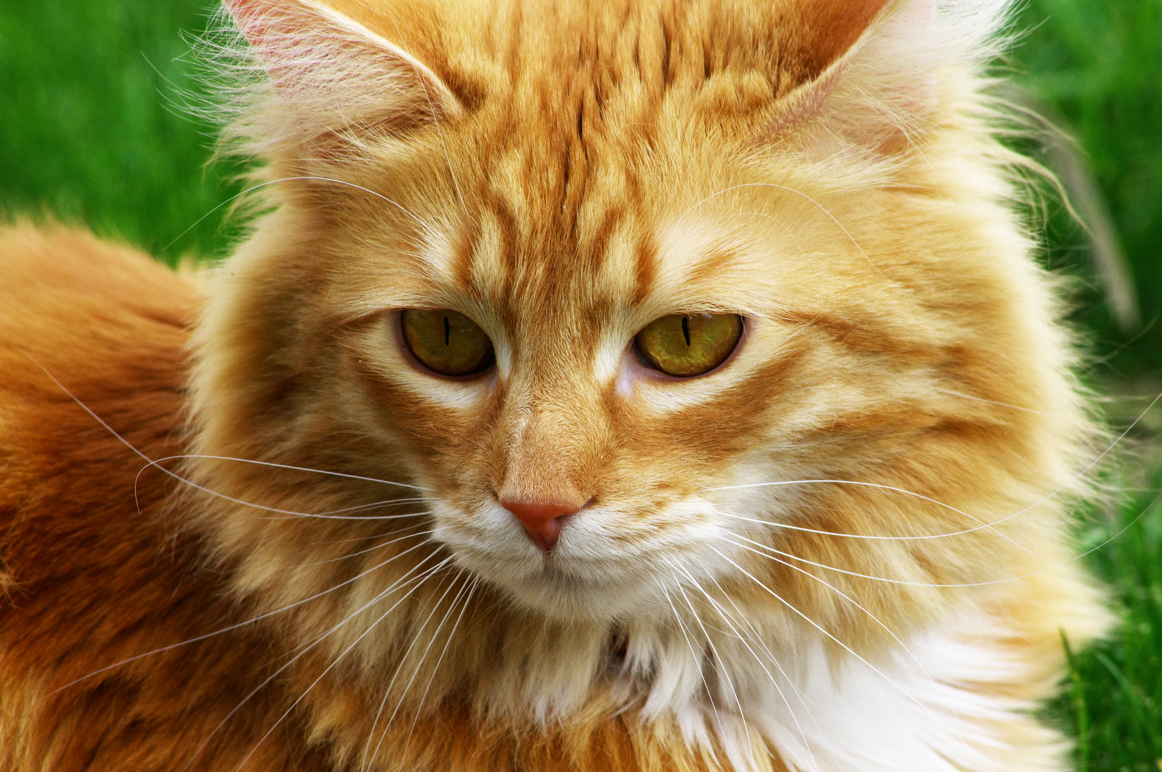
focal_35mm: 450
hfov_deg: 4.6
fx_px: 14506
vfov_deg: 3.0
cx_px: 581
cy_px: 386
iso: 4000
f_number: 13
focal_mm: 300
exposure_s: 1/500
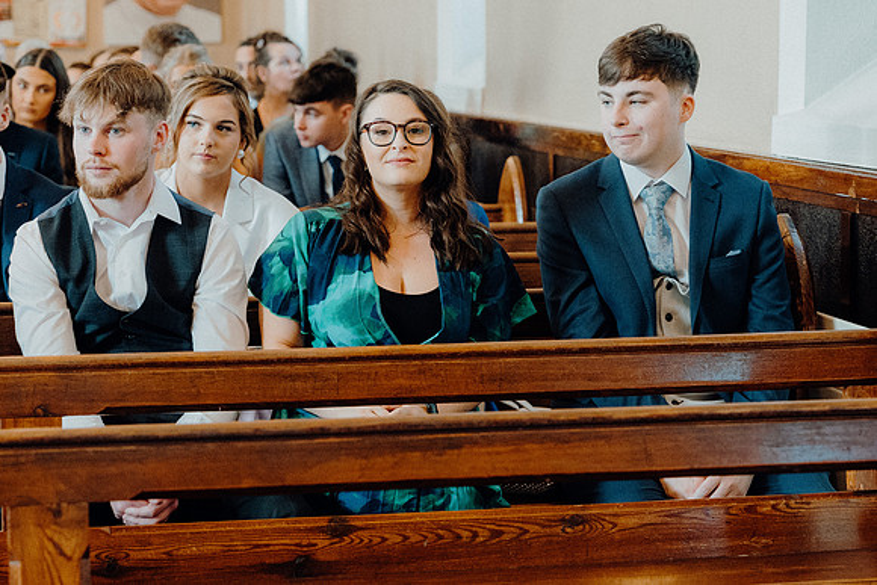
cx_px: 438
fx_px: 2437
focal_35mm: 100
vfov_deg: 13.7
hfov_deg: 20.4
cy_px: 292
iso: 5000
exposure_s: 1/200
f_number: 3.5
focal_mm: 67
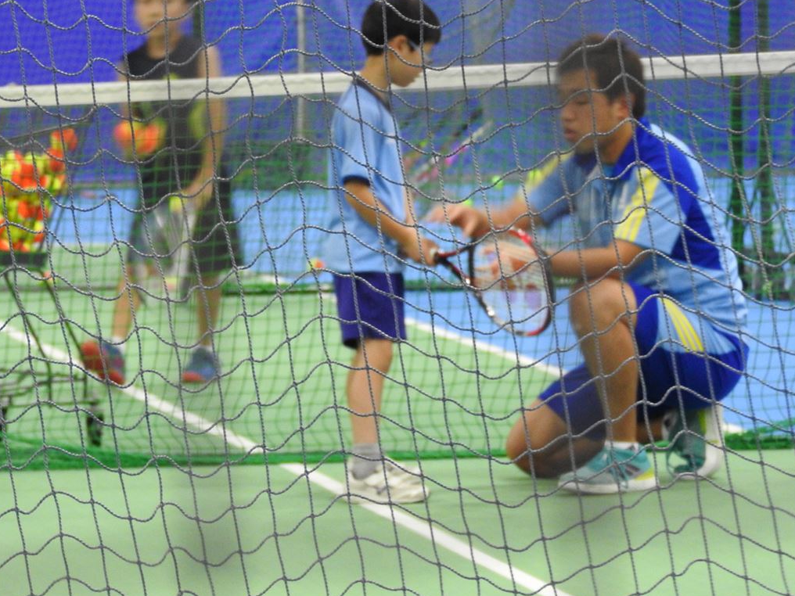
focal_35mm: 302
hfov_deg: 6.6
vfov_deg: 4.9
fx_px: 6936
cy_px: 275
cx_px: 412
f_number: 5.5
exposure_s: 1/25
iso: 800
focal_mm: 48.4
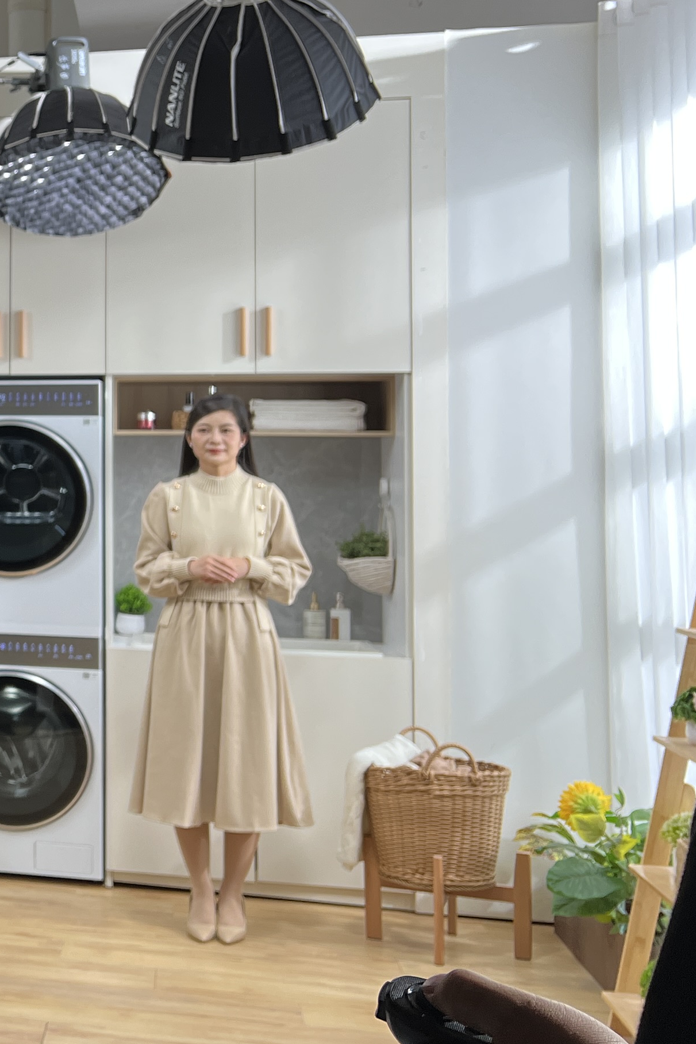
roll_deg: -0.2
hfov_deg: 19.3
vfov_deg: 33.2
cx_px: -399
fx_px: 1740
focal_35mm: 60
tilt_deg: +2.7
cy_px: 390
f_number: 1.5
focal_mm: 5.7
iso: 80
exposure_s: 1/121
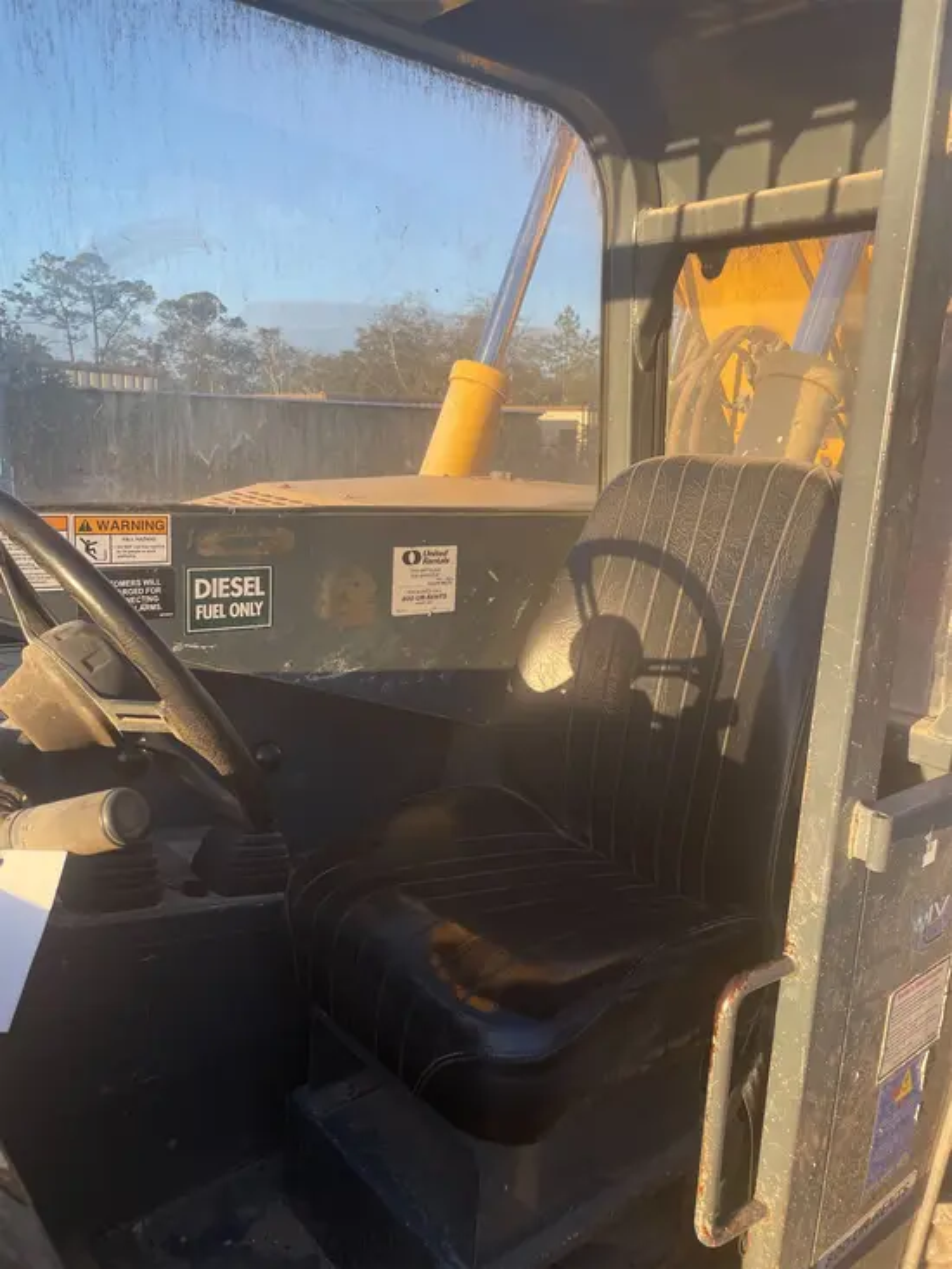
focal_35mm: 26
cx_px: 476
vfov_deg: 67.3
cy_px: 634
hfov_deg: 53.1
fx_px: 953
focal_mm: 4.2
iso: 32
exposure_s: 1/569
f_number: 1.6
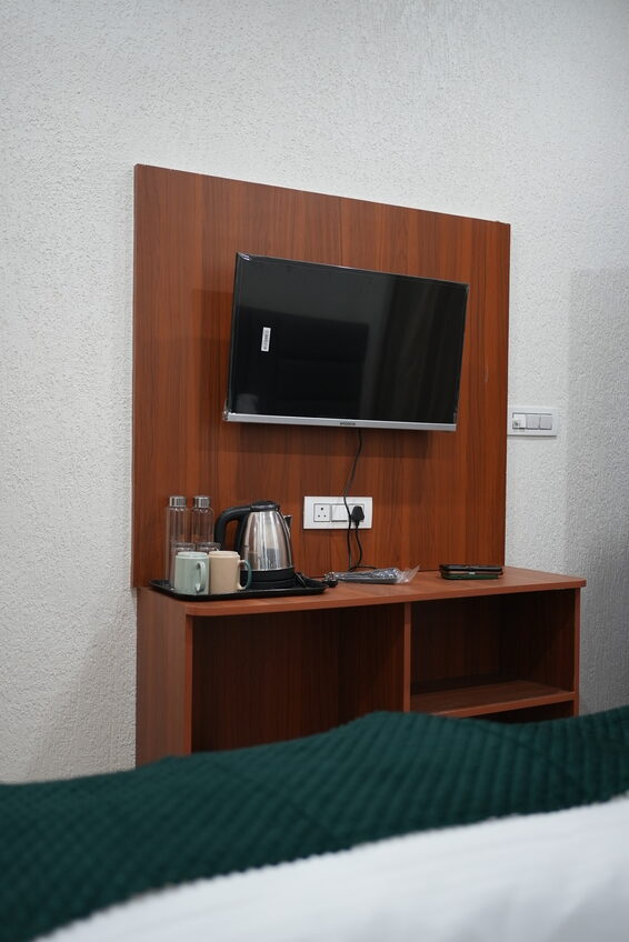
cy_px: 471
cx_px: 314
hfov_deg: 37.9
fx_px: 916
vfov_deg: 54.4
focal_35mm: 35
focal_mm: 35
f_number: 1.8
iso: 640
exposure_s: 1/100
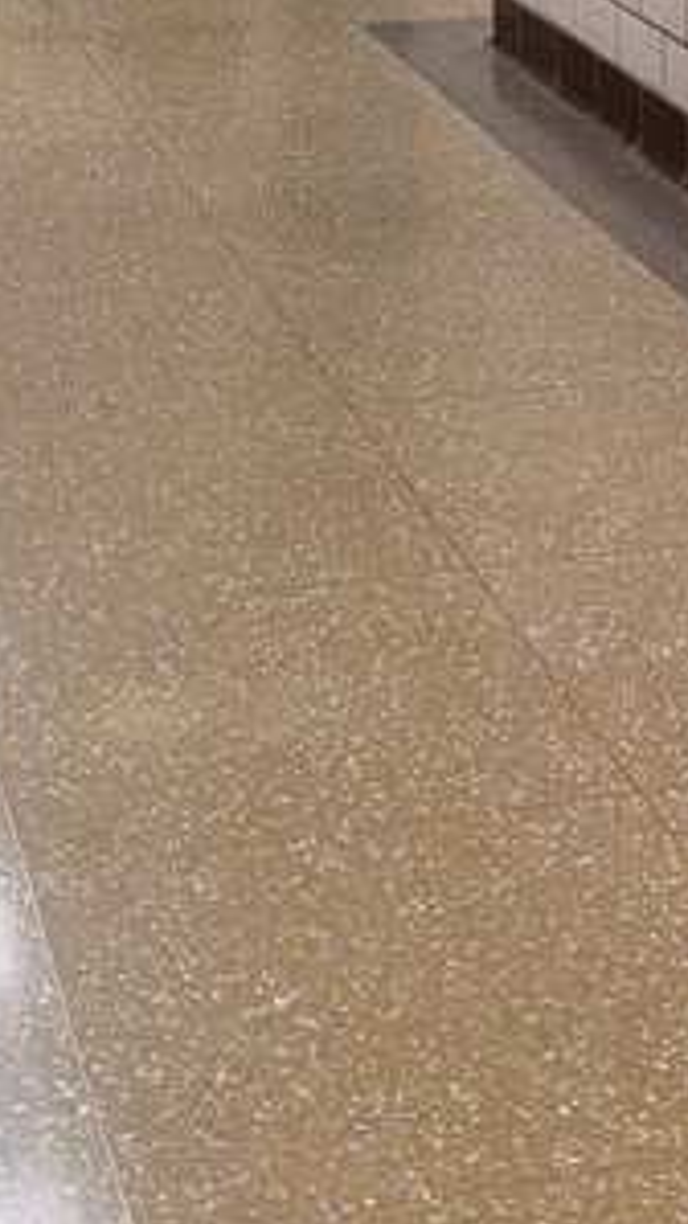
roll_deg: -0.4
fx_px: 3149
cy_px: -831
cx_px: 479
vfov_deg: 18.4
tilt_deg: +3.9
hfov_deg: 12.4
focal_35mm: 97
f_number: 1.6
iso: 80
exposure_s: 1/120
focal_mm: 5.96
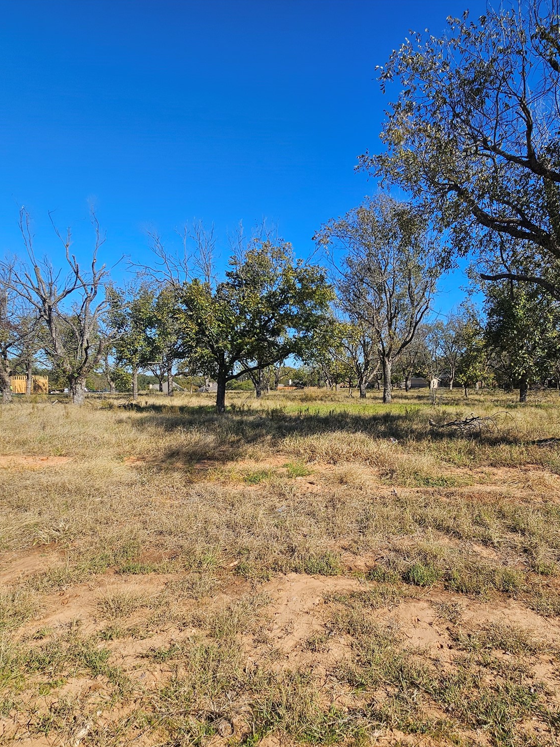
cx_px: 345
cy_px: 386
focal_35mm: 18
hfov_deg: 70.6
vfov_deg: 87.7
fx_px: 388
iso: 50
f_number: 2.2
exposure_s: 1/2010
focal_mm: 2.2
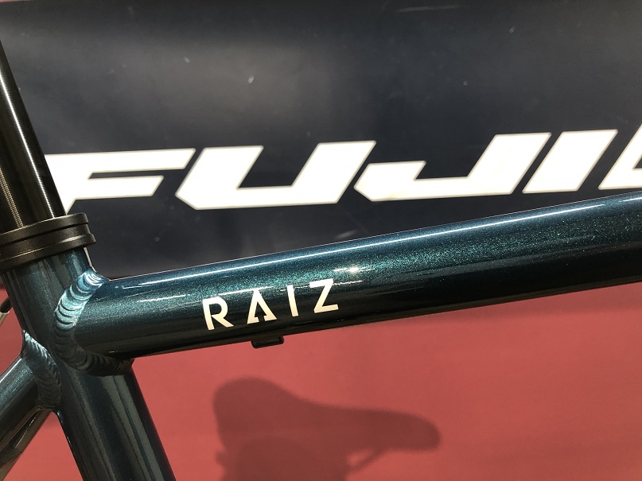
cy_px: 240
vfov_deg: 49.7
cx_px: 321
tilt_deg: -5.2
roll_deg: +2.6
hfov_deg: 63.5
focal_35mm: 28
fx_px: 519
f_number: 1.8
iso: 40
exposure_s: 1/20
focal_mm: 3.99
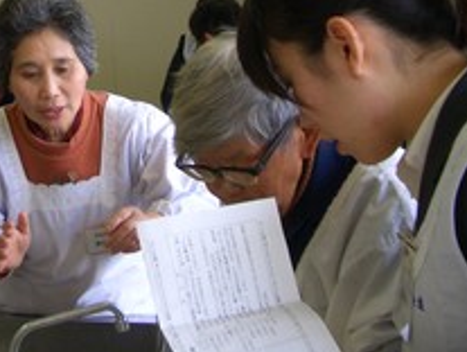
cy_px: -20
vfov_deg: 18.8
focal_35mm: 76
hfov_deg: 24.6
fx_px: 1027
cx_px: 16
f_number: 2.6
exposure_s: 1/80
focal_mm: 5.8
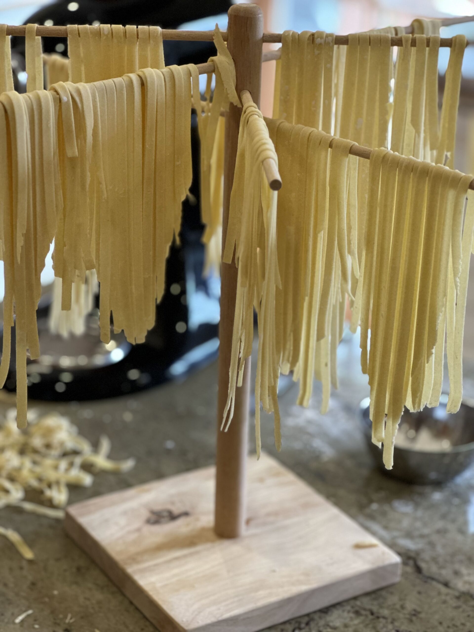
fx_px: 1406
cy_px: 316
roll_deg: -1.8
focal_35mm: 77
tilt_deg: -23.1
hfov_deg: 19.1
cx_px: 237
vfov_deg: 25.3
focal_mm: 9
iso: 125
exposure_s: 1/40
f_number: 2.8
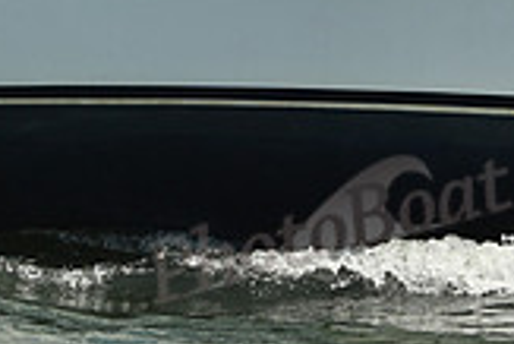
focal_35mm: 356
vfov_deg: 3.8
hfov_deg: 5.8
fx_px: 5087
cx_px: -13
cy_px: -219
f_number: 10
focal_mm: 100
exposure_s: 1/1250
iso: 320
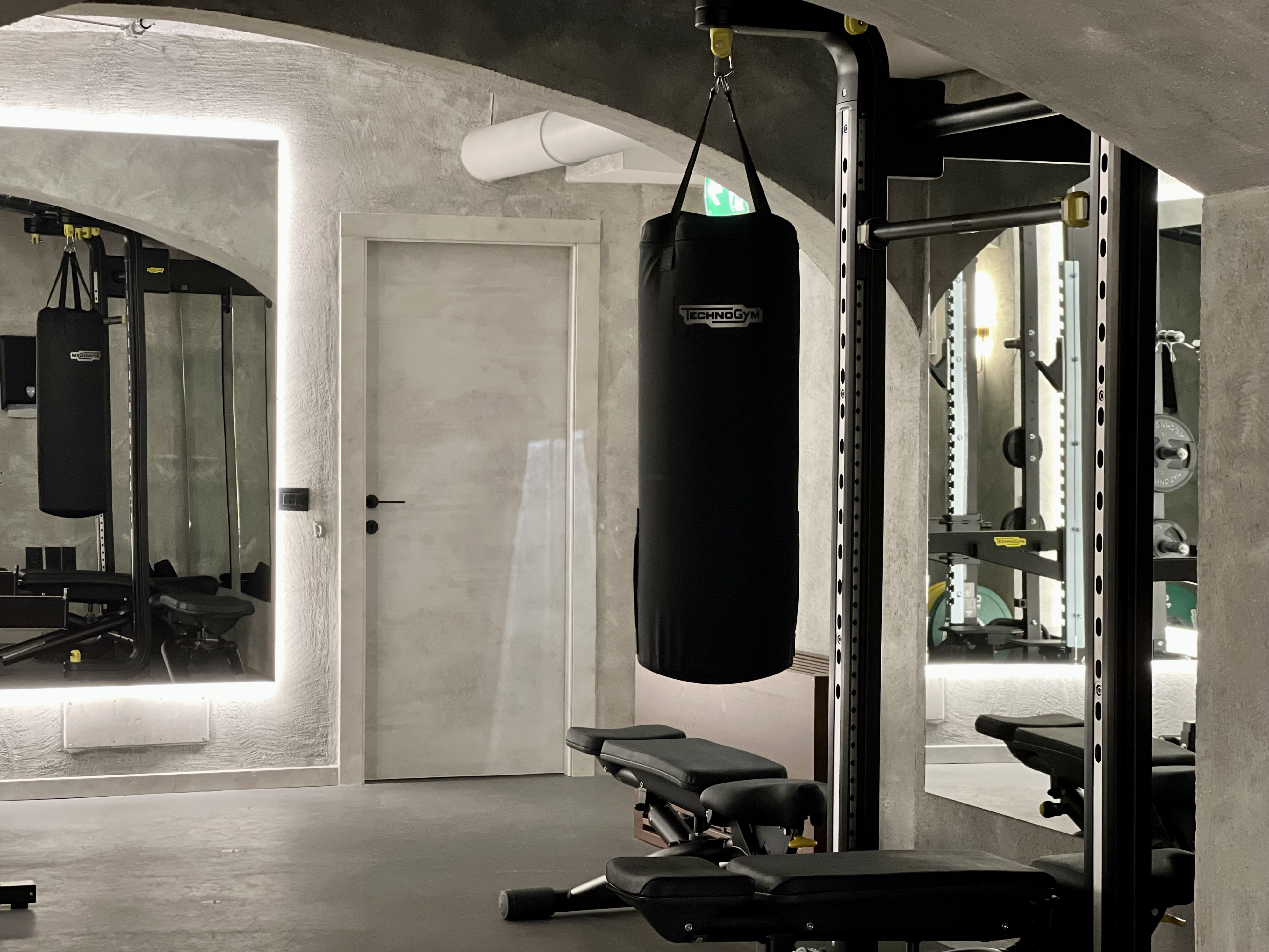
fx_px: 2823
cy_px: 476
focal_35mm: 77
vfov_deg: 19.1
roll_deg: -1.0
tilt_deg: -0.1
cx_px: 634
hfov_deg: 25.3
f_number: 2.8
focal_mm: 9
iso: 400
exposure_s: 1/25
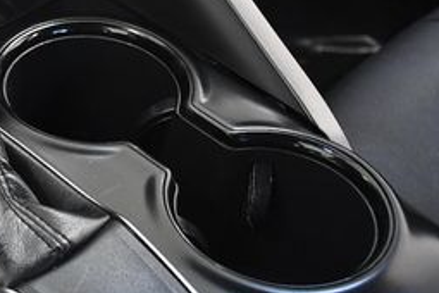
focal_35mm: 98
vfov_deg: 13.9
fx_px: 1195
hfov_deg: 20.0
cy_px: 72
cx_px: -24
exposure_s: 1/250
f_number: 4.5
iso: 2500
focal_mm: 26
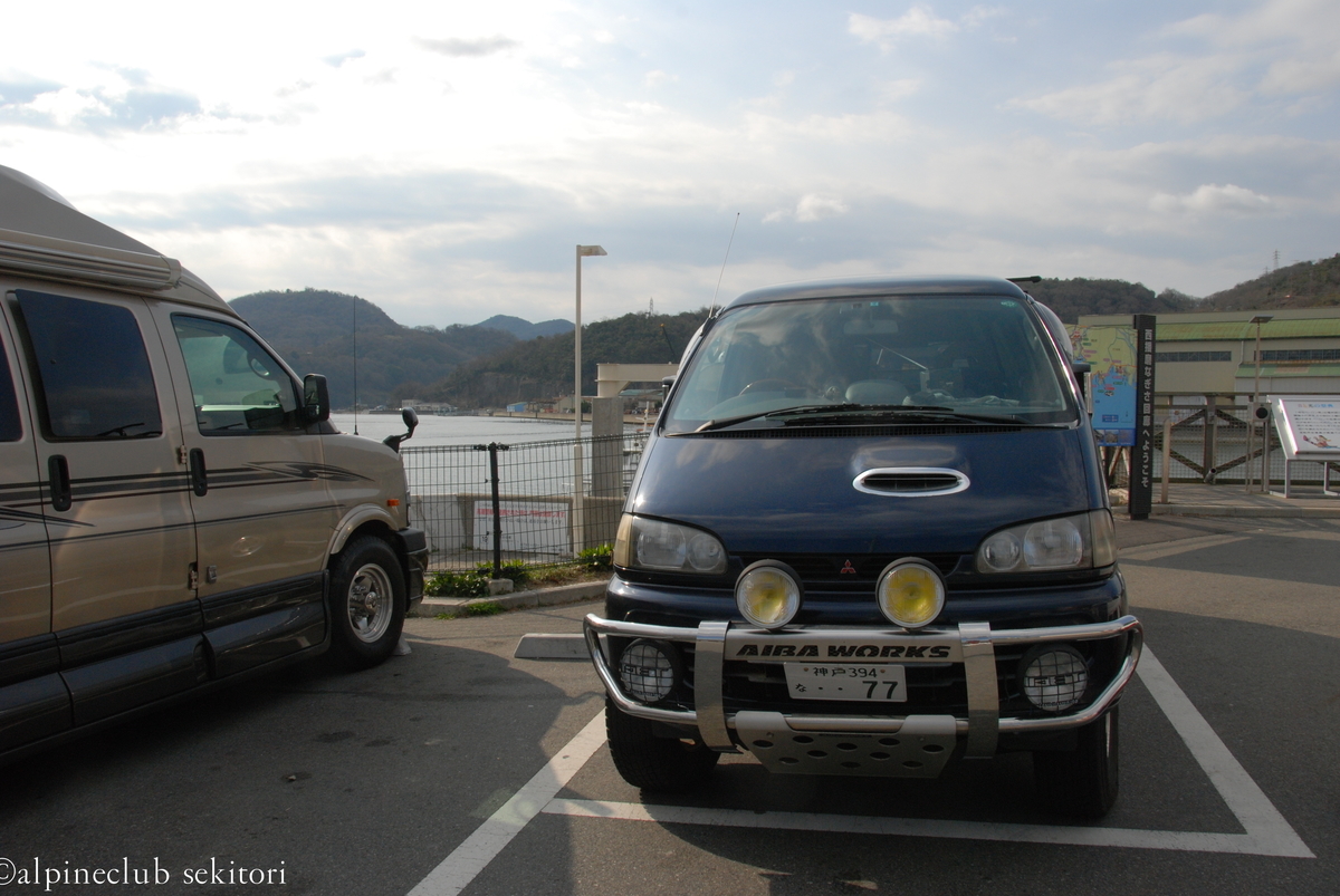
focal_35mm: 27
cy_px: 448
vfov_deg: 48.0
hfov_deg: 67.3
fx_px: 1006
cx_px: 670
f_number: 13
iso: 400
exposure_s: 1/500
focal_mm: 18
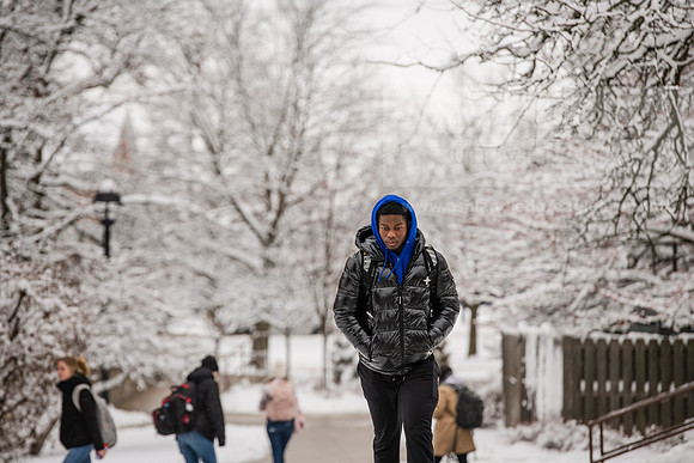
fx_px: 3663
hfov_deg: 10.8
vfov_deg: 7.2
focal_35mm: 190
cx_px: 347
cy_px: 232
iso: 160
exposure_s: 1/500
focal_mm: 190
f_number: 4
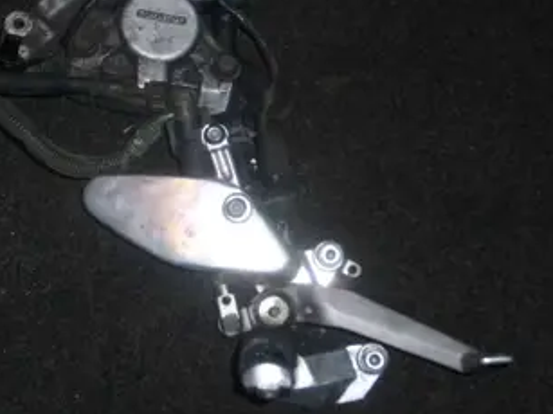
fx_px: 1325
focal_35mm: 83
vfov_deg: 17.7
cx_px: 189
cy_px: 144
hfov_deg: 23.5
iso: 50
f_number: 3.4
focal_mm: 8.9
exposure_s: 1/60
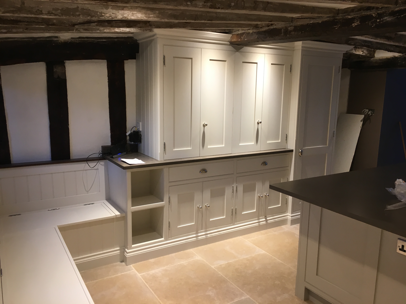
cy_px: 152
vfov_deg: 48.2
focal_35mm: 29
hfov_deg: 61.7
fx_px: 340
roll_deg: -0.4
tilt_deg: -9.8
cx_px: 203
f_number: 2.2
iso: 80
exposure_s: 1/33
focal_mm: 4.15
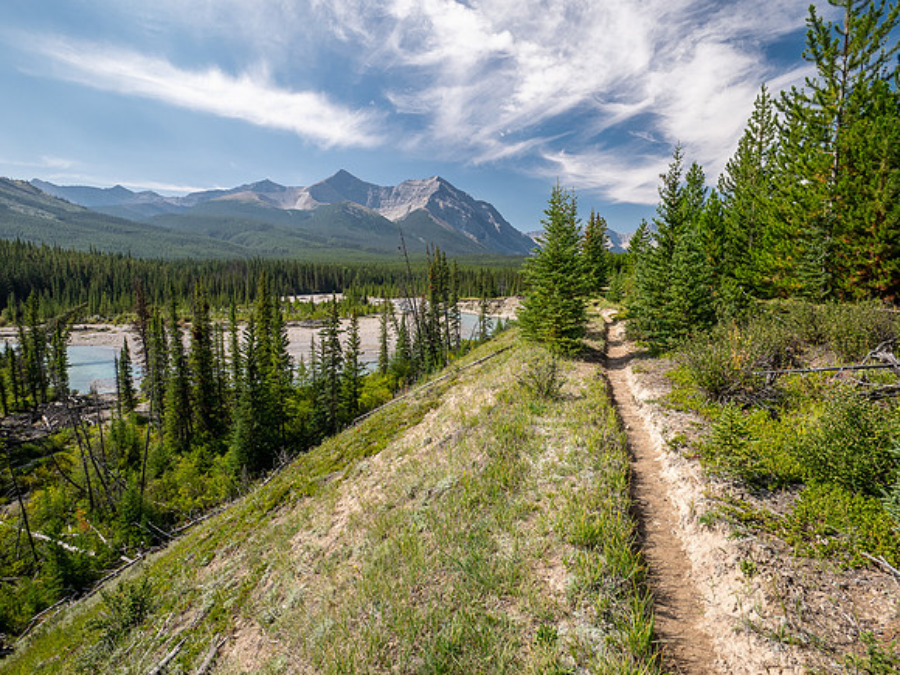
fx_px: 468
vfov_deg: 71.6
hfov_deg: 87.8
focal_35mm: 18
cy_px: 338
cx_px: 450
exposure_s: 1/80
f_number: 8
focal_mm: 9
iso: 200
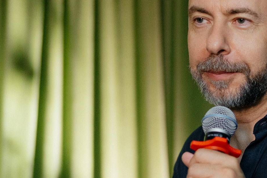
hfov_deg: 14.6
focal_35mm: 138
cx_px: 282
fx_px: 1023
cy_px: 123
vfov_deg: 9.9
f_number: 2.2
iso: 2000
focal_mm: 50
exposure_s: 1/320
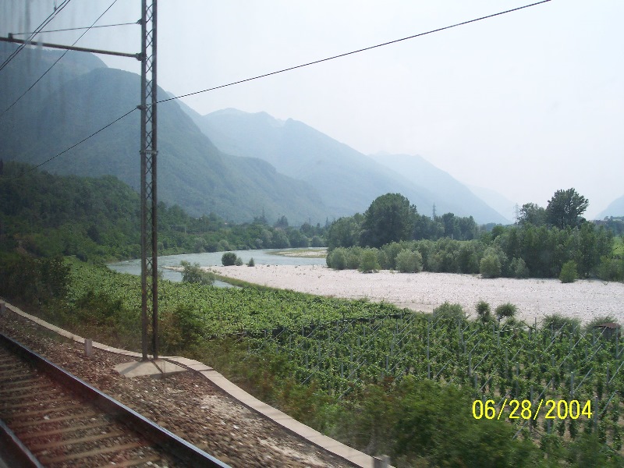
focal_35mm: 38
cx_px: 312
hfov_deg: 49.0
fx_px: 685
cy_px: 234
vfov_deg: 37.7
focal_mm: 8
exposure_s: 1/350
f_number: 4.8
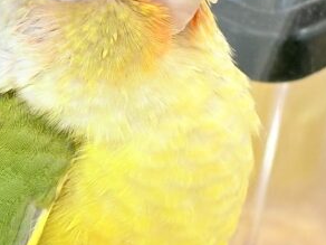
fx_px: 2015
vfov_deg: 6.9
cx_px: 115
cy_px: 46
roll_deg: -6.4
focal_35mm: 214
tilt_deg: -27.5
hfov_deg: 9.2
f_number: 1.6
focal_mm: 5.96
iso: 64
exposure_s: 1/50
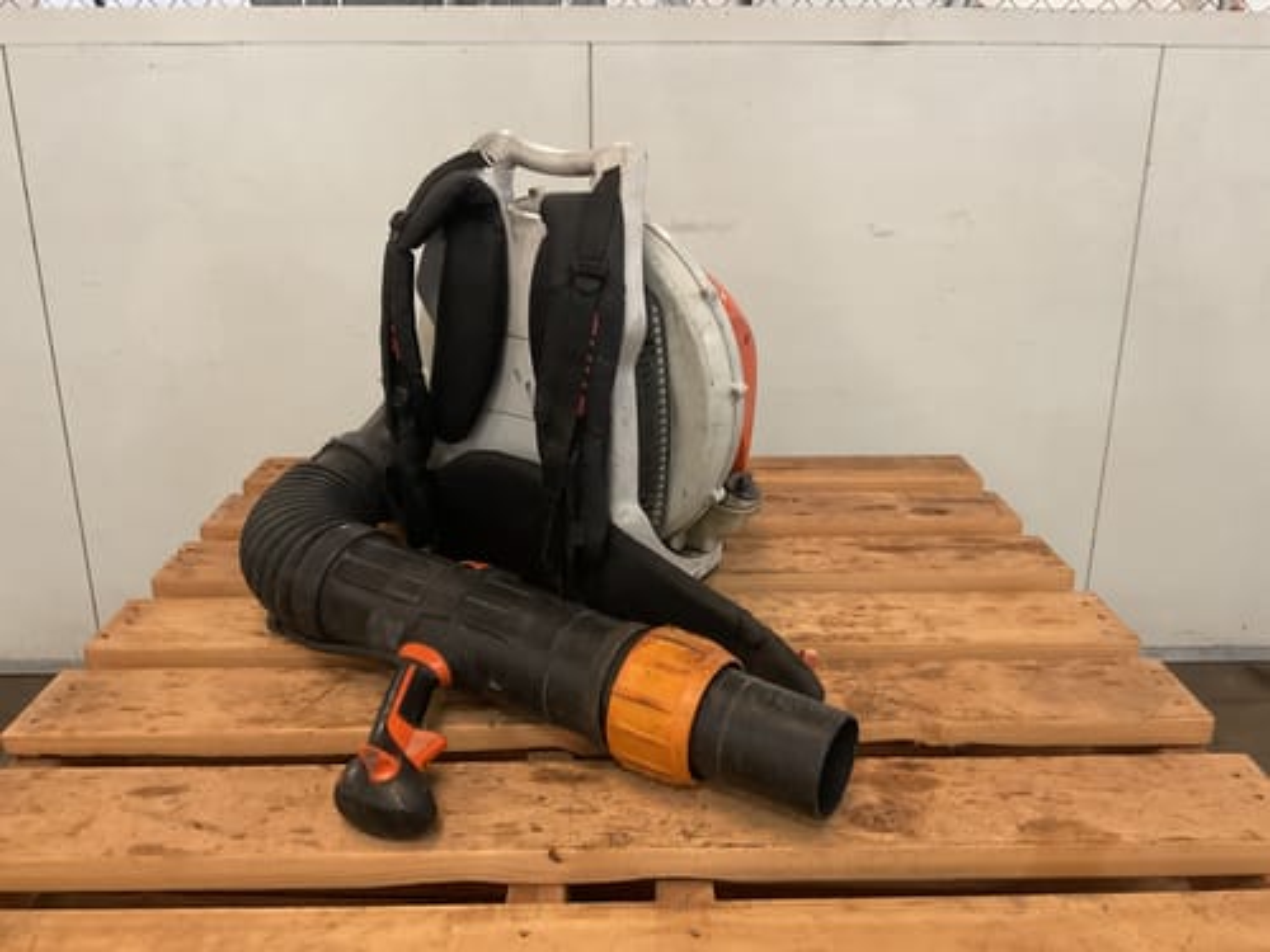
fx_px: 1064
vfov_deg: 48.2
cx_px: 635
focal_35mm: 29
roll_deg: -0.4
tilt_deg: -20.0
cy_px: 476
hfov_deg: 61.7
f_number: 1.8
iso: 250
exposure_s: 1/33
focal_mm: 3
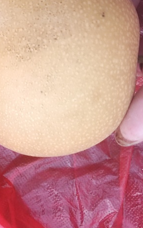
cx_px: -30
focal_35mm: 102
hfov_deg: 12.5
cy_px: 22
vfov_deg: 20.0
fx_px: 636
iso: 676
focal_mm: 4.71
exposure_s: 1/50
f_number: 1.79
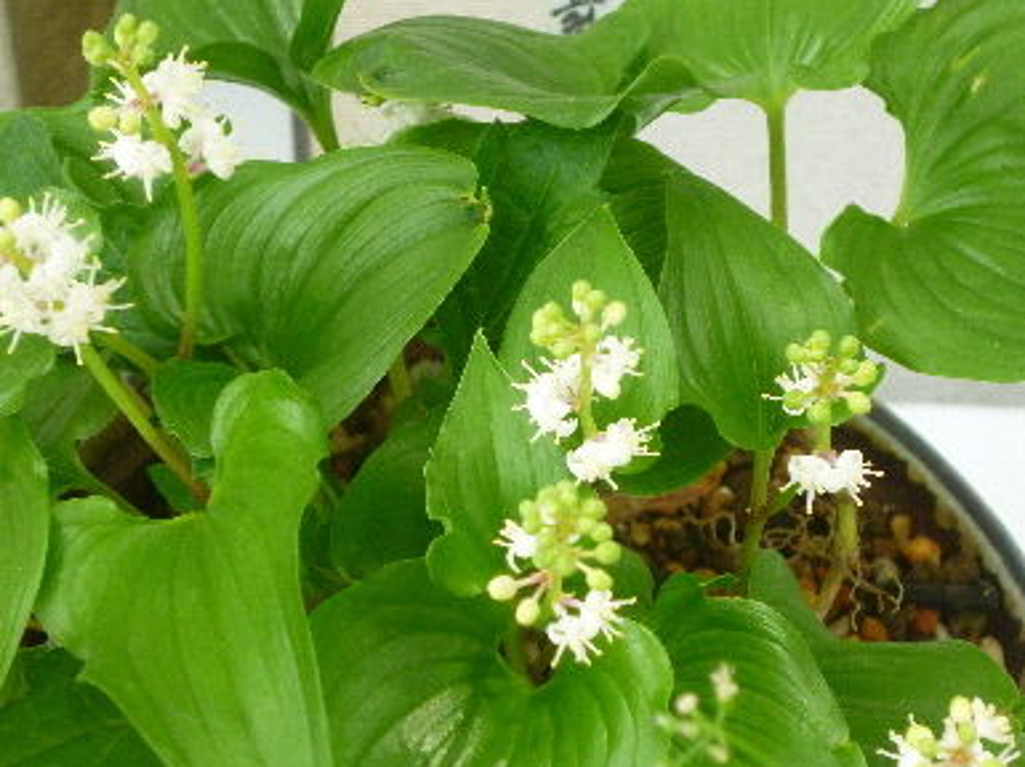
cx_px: 495
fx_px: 3077
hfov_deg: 18.9
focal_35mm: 104
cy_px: 427
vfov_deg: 14.2
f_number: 4.6
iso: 400
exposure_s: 1/100
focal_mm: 14.3
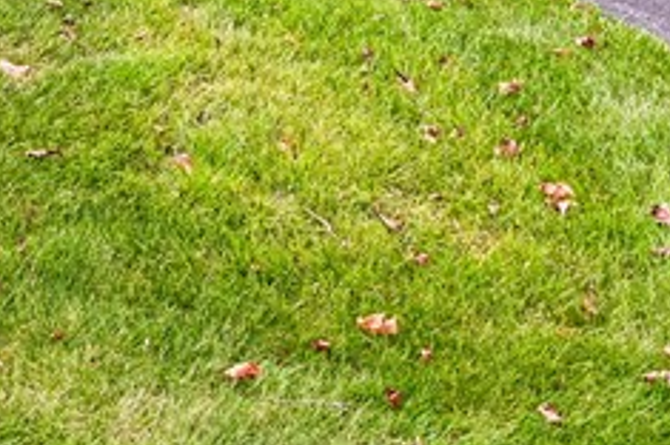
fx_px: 1636
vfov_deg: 13.2
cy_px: -466
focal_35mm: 88
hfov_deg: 19.0
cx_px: -449
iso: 100
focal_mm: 19
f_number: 8
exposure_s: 1/60
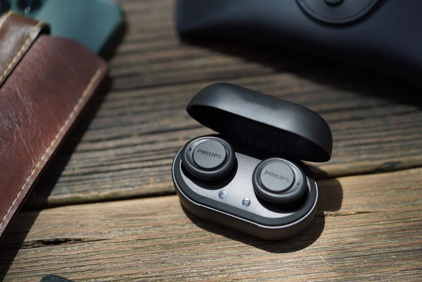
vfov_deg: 15.2
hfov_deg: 22.6
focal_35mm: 90
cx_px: 211
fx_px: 1056
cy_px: 141
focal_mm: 90
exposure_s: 1/200
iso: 100
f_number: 2.8
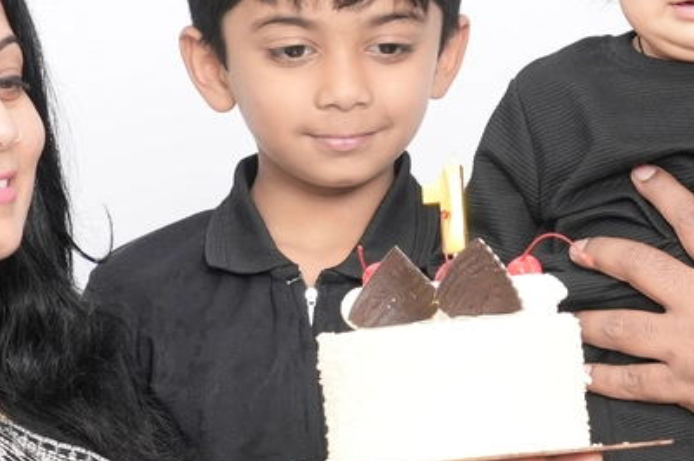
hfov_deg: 9.3
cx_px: 630
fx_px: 4257
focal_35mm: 221
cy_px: 345
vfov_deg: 6.2
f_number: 5.6
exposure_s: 1/200
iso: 800
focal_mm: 46
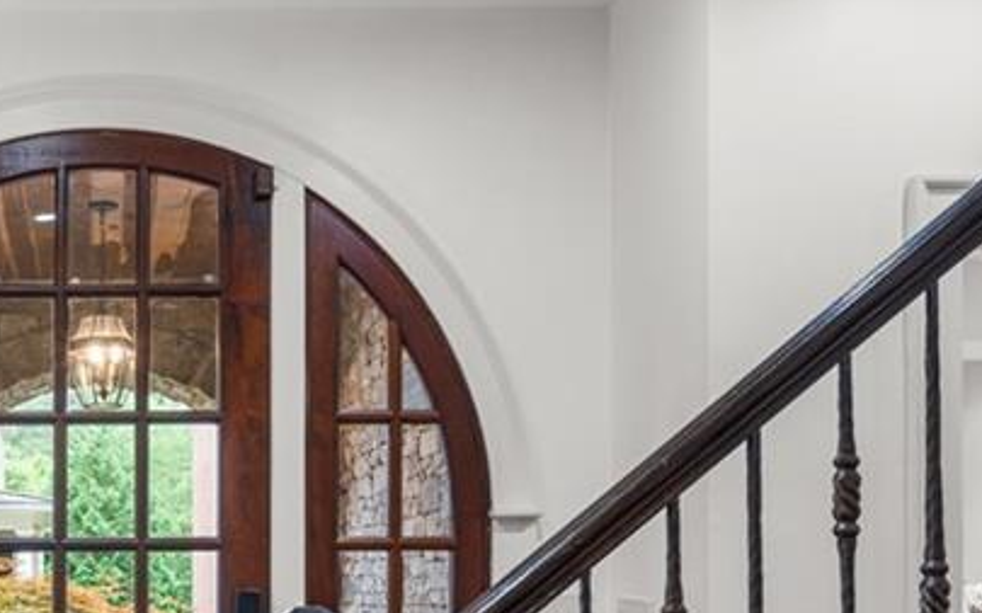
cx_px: 99
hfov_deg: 38.3
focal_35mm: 49
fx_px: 1311
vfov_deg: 25.4
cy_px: 569
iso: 1250
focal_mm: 19
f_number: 6.3
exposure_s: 1/10
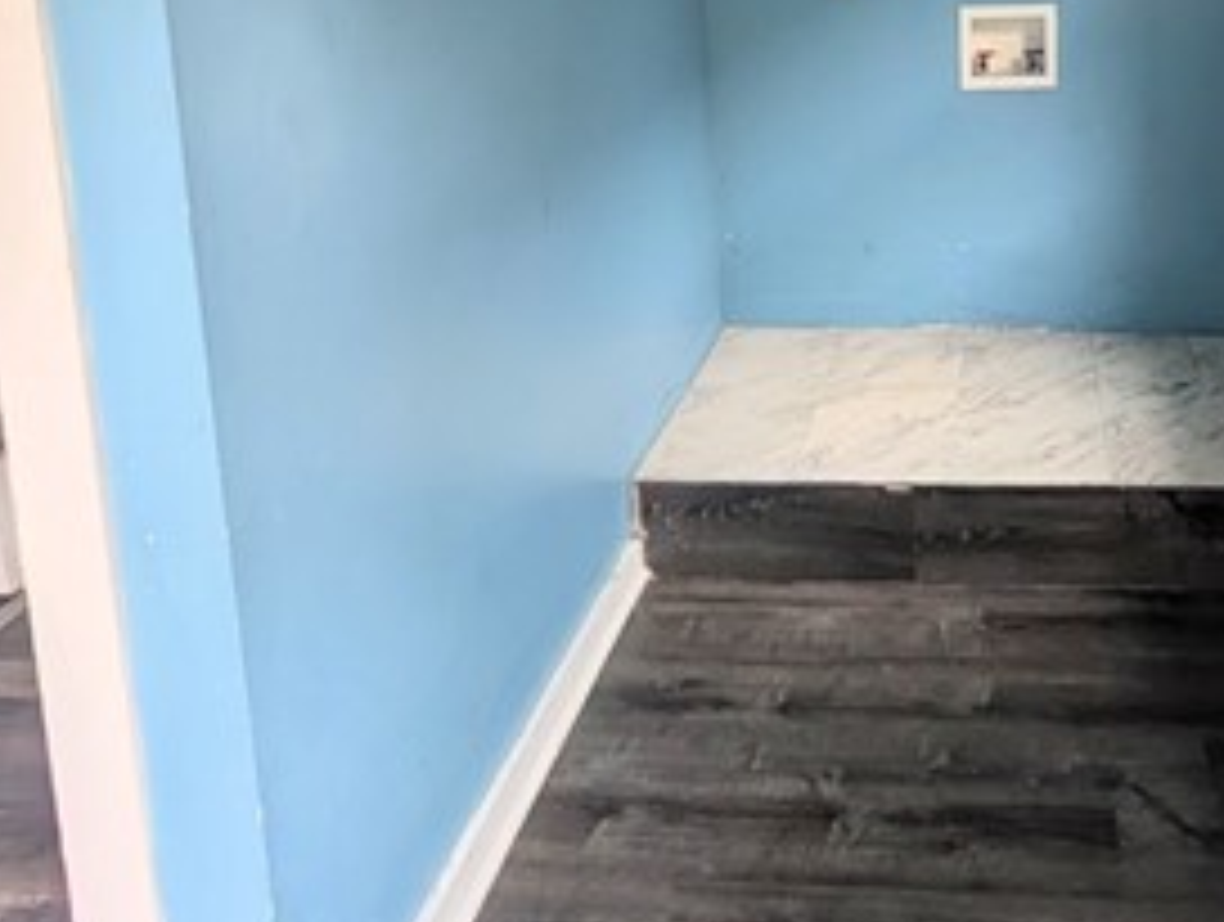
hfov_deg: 41.4
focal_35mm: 45
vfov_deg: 31.7
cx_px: 821
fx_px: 1594
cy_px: 234
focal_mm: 2.02
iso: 50
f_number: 1.7
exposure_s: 1/284
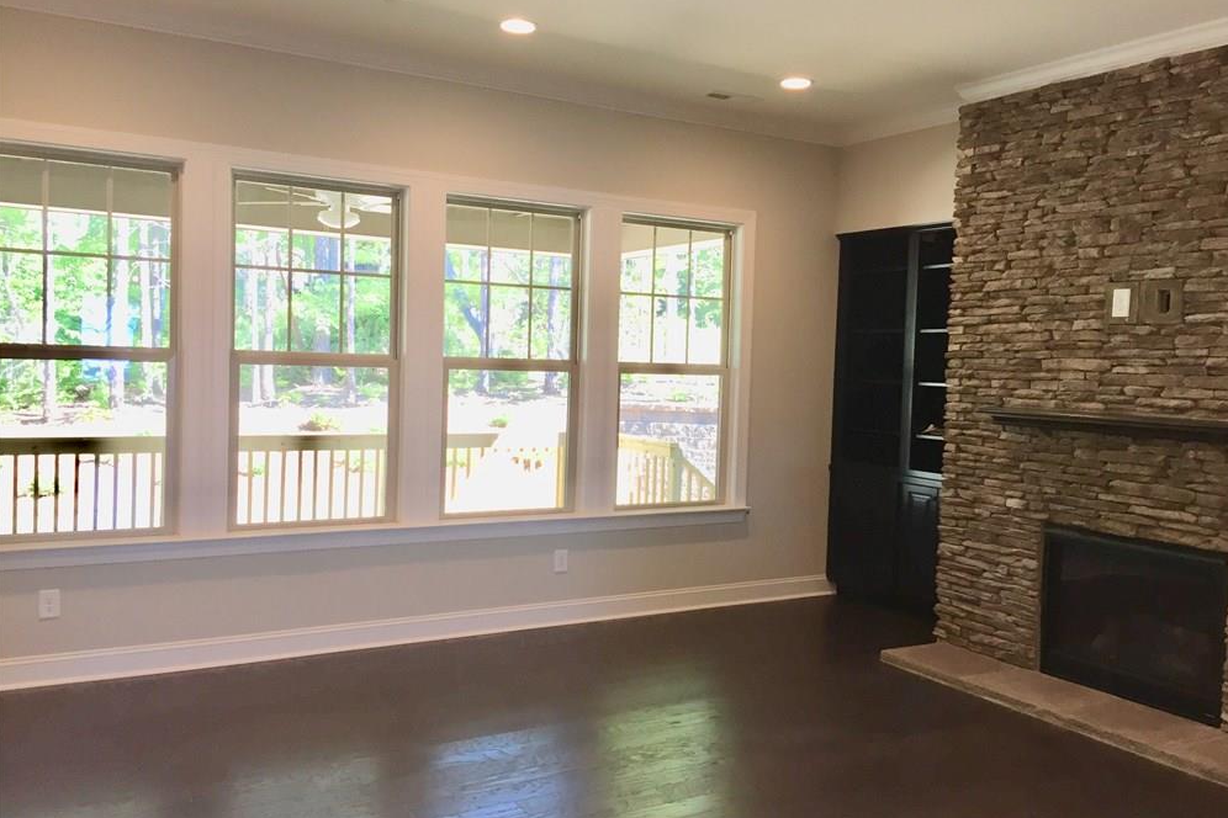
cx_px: 626
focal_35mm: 31
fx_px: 1057
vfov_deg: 42.3
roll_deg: -2.4
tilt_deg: -2.9
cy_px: 408
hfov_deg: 60.3
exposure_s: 1/30
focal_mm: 4.15
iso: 32
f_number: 2.2
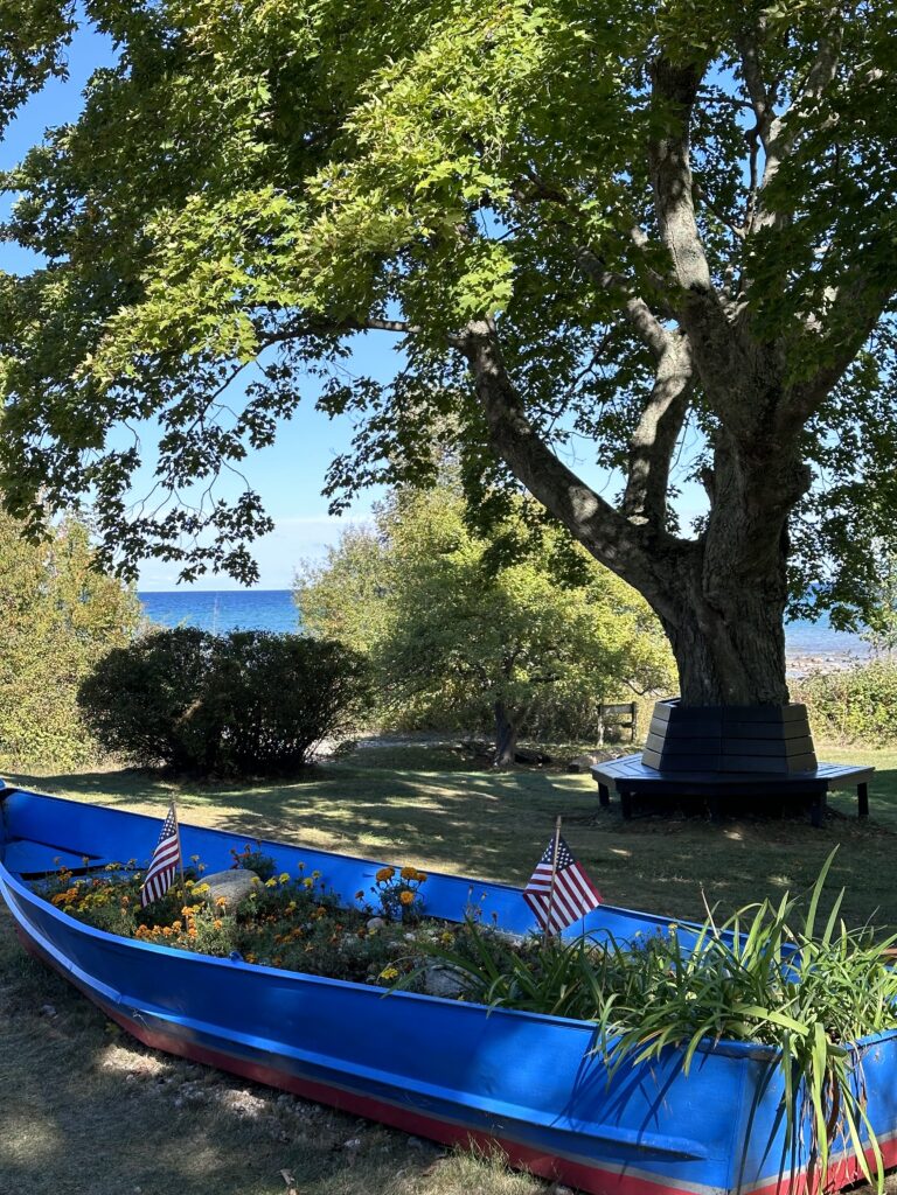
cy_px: 598
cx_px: 448
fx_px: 1658
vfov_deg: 39.7
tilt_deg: -1.6
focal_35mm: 48
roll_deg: +0.2
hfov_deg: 30.3
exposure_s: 1/1019
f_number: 1.78
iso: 64
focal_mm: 6.86
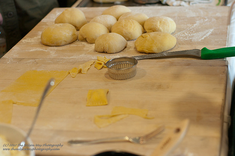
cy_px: 78
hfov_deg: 27.0
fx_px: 489
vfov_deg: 18.1
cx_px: 118
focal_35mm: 75
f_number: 2.8
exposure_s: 1/125
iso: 800
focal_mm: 50
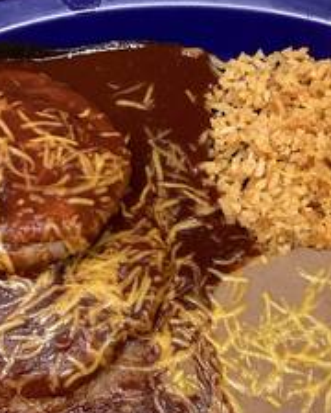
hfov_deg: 19.4
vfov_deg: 24.0
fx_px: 967
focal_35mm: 79
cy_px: 279
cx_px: 164
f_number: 2.4
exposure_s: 1/60
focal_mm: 3.3
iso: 80
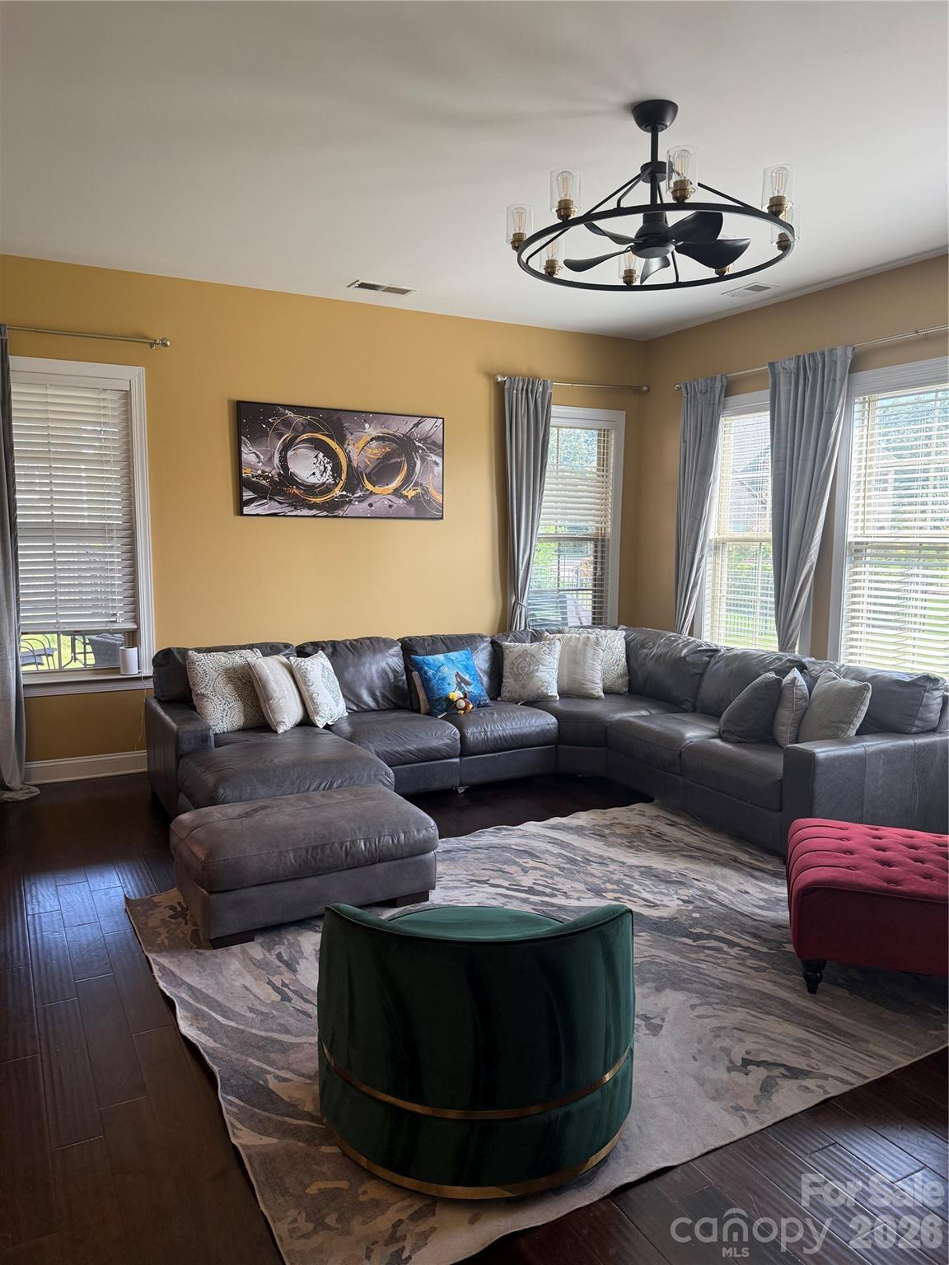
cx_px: 474
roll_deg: -0.5
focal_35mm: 24
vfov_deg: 71.6
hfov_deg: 56.8
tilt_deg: -5.8
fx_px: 877
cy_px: 632
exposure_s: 1/240
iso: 160
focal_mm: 6.76
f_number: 1.78
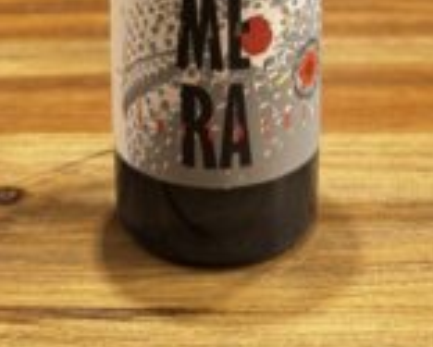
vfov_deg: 19.7
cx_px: 200
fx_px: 834
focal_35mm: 65
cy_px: -203
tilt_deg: -5.7
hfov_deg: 29.1
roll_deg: +0.6
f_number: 1.78
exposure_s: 1/50
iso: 250
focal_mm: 6.76
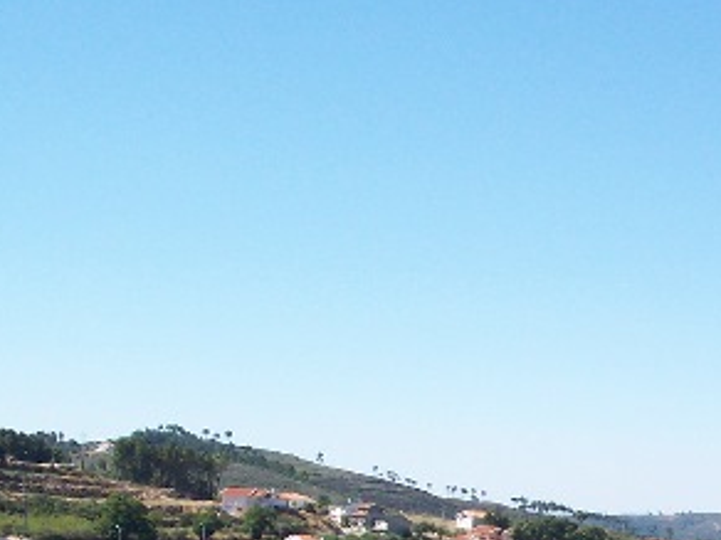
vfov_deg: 14.1
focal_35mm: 104
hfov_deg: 18.1
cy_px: 476
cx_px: 812
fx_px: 2166
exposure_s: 1/500
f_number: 4.8
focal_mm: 8
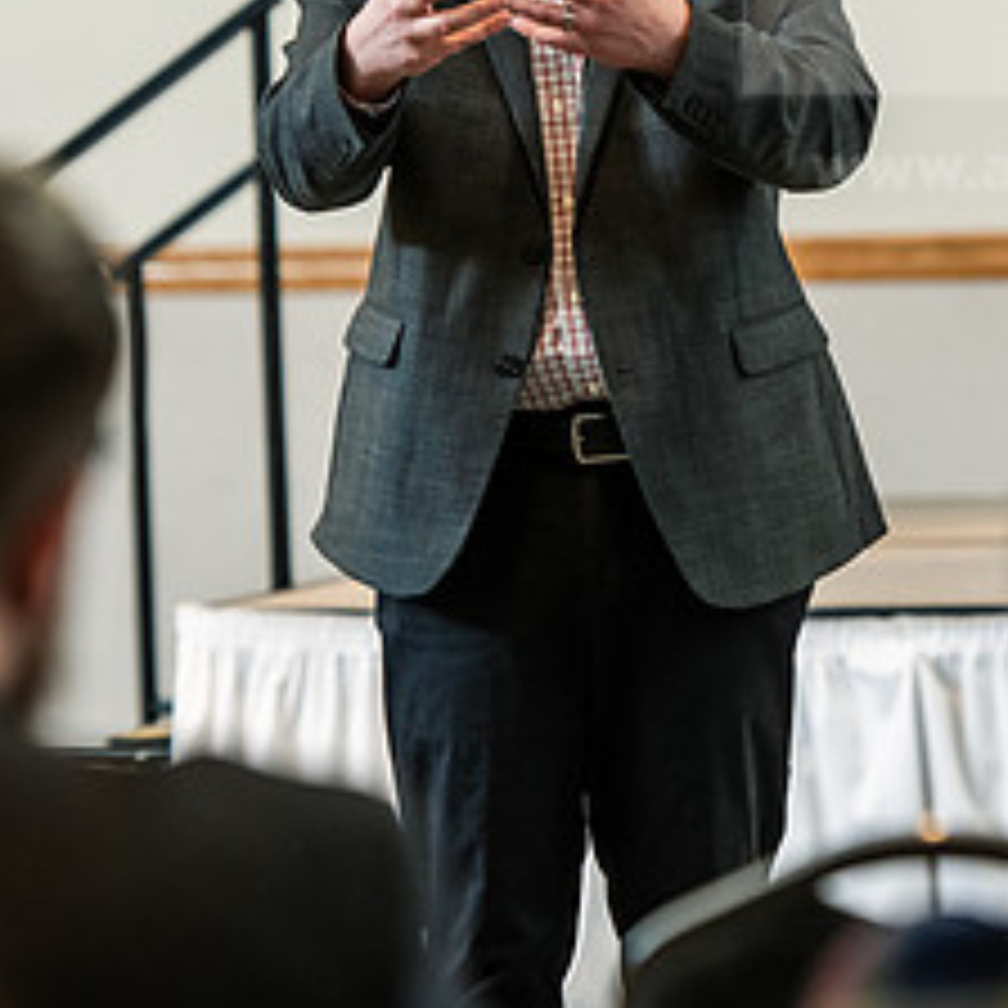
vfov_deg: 5.9
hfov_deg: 5.9
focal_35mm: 297
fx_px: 9785
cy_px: 263
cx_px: 608
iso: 1000
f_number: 3.2
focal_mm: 135
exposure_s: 1/200
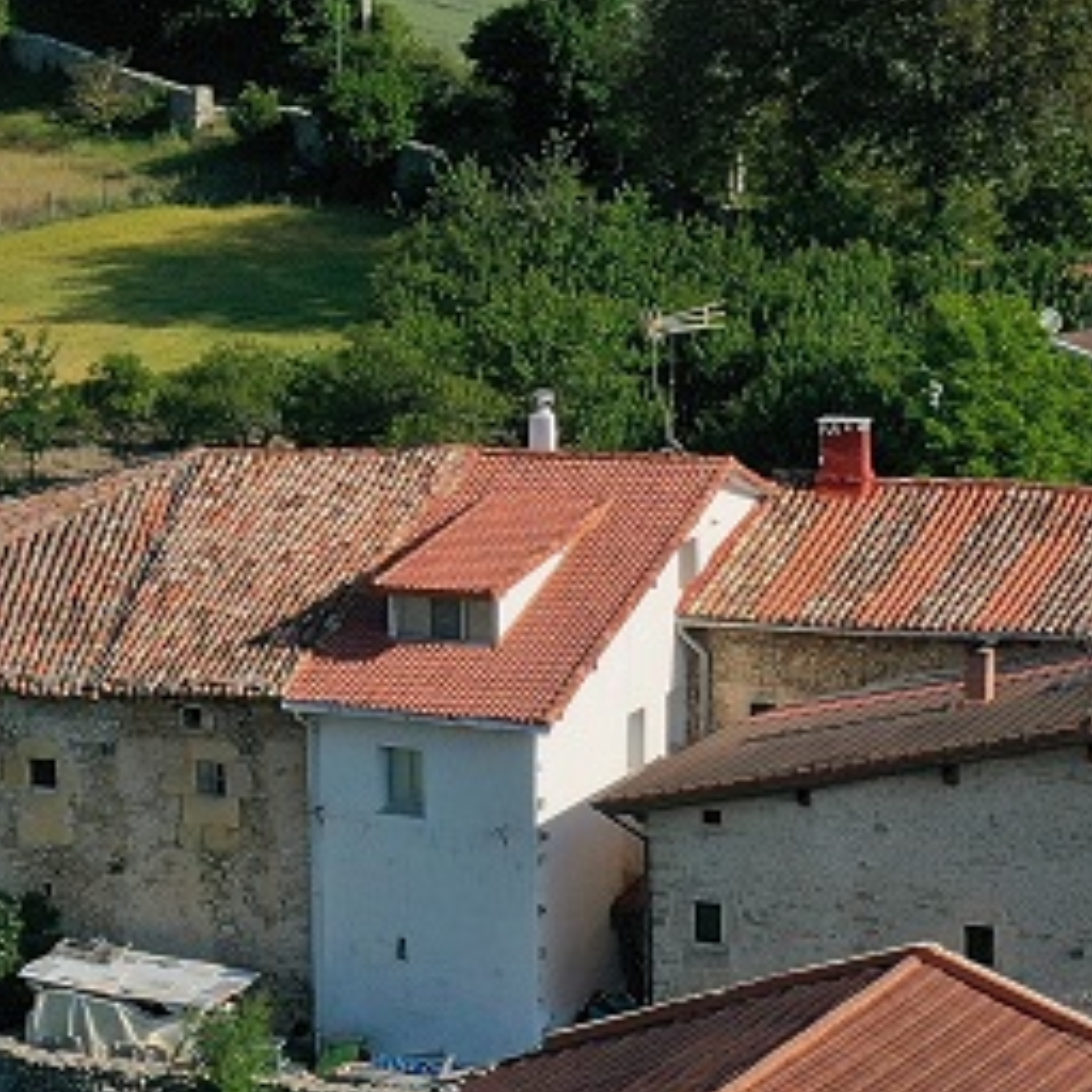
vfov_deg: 14.4
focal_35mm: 121
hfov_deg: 14.4
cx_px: 431
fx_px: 4319
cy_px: 584
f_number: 6.3
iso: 100
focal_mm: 10.26
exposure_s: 1/640
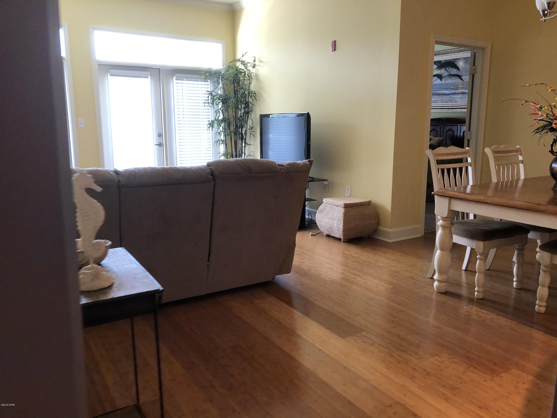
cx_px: 278
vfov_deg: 49.7
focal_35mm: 28
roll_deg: +1.5
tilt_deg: -8.9
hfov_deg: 63.4
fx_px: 451
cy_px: 209
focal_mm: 3.99
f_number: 1.8
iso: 40
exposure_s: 1/20
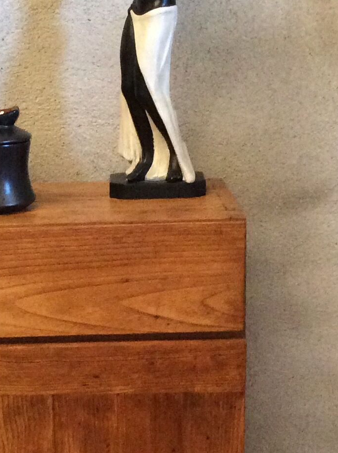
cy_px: 321
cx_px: 92
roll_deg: +3.3
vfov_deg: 21.7
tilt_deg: -17.6
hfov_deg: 16.3
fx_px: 1176
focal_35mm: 90
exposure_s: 1/17
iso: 320
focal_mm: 3.3
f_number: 2.4
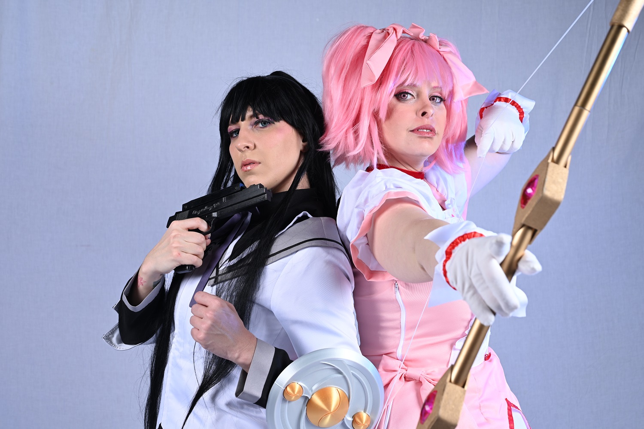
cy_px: 214
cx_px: 322
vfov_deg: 27.0
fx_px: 894
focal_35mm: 50
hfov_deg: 39.6
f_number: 7.1
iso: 125
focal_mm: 50
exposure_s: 1/125
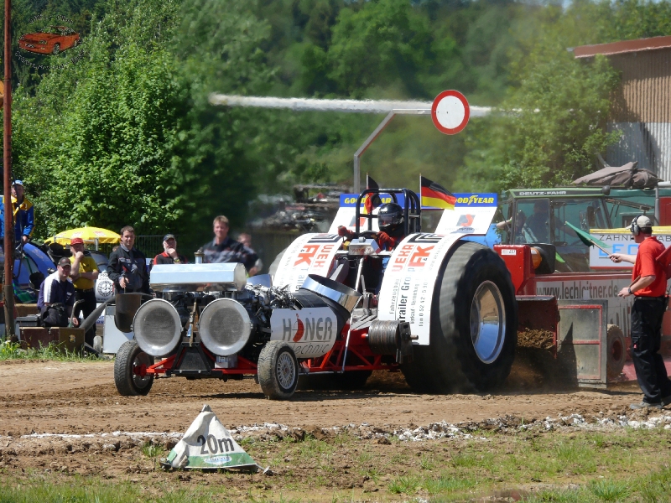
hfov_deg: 7.7
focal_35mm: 257
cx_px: 336
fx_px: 4982
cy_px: 252
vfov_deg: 5.8
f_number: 5.6
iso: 100
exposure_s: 1/400
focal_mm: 54.3
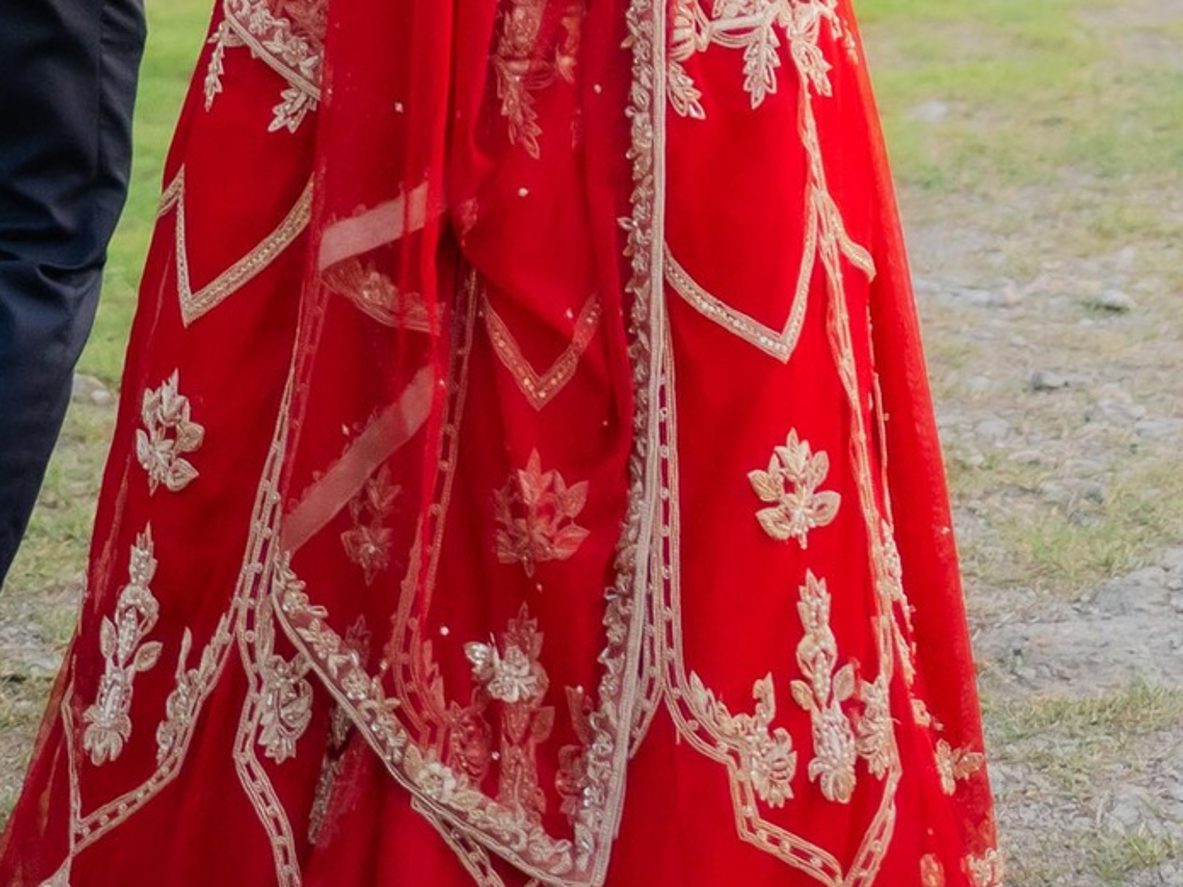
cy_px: -1771
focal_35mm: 186
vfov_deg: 7.1
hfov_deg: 10.6
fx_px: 6355
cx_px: 359
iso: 800
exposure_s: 1/1600
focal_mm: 35
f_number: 1.4
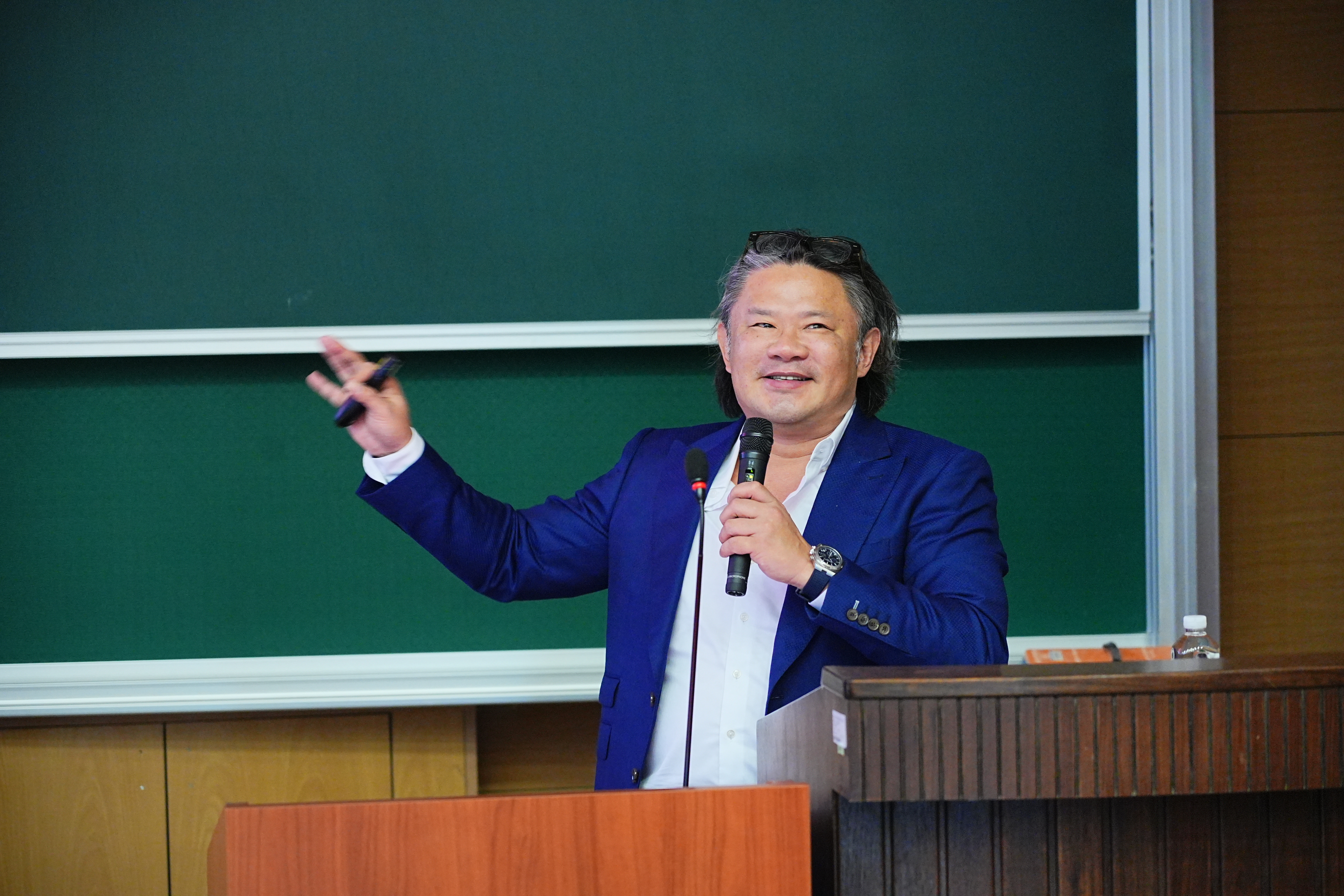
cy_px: 448
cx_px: 672
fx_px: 3920
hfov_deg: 19.5
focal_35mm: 105
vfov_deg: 13.0
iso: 3200
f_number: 4
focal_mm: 105
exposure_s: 1/40
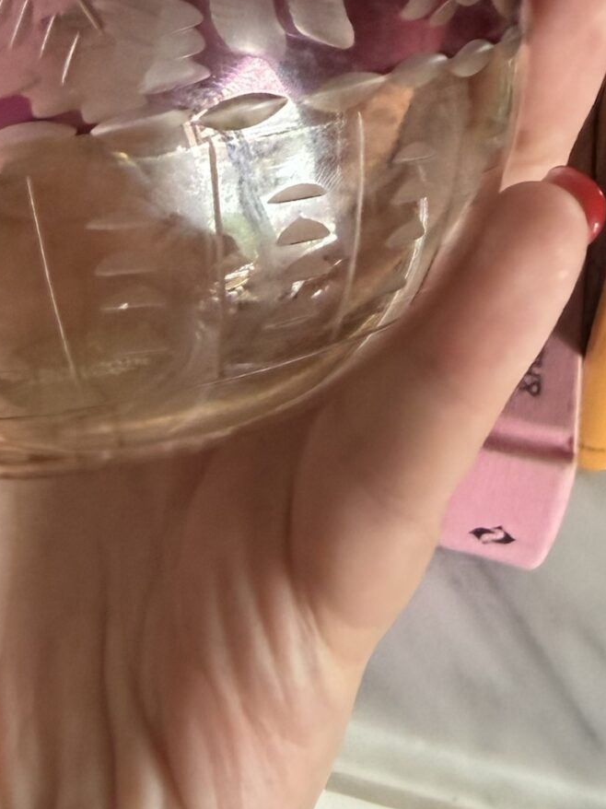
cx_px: 76
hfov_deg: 20.6
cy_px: -88
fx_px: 1635
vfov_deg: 25.7
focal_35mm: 70
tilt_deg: -47.9
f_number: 2.2
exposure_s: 1/77
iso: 320
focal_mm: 2.22
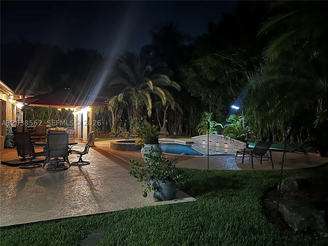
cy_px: 123
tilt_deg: -0.1
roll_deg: +0.2
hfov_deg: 67.3
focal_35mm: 26
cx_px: 164
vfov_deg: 53.1
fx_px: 246
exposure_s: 1/15
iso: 1000
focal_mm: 5.7
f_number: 1.5
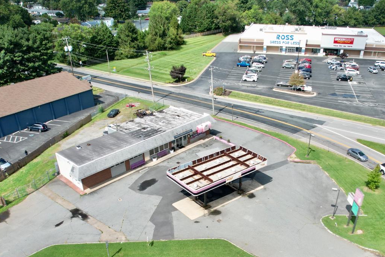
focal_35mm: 31
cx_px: 208
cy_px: 177
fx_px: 331
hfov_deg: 60.2
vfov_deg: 41.6
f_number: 2.8
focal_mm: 8.38
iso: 100
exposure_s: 1/2000
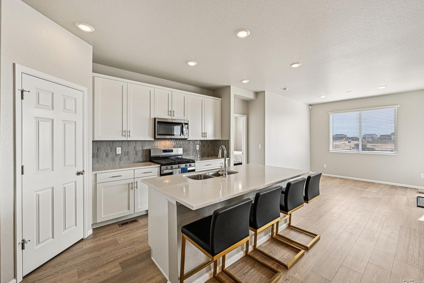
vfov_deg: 77.3
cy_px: 137
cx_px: 222
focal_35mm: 15
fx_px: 177
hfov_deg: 100.3
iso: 220
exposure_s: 1/15
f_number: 11
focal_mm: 14
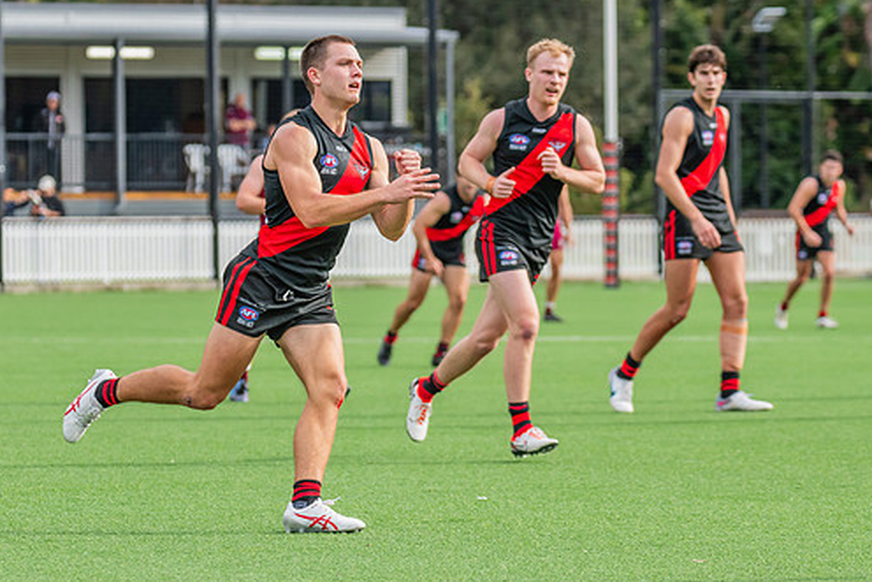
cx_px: 366
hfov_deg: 8.5
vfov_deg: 5.7
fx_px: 5887
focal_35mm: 243
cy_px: 287
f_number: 7.1
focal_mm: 195
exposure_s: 1/1250
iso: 800
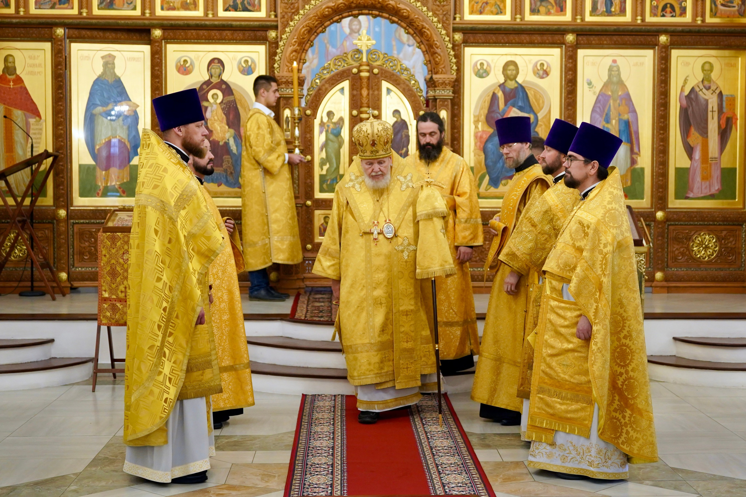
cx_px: 373
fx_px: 899
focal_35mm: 43
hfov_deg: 45.1
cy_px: 248
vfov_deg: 30.9
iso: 2000
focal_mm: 43.4
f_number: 2.8
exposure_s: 1/160
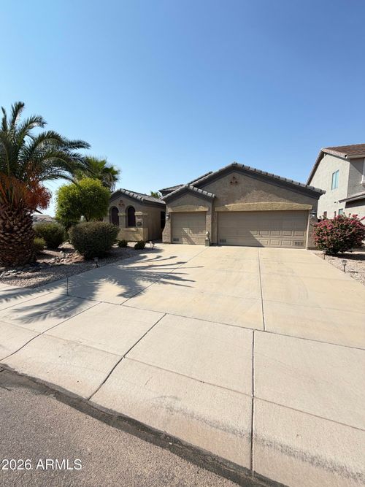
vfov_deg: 102.1
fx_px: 197
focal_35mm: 14
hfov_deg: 85.7
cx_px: 182
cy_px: 244
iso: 32
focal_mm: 2.22
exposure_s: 1/770
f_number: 2.2
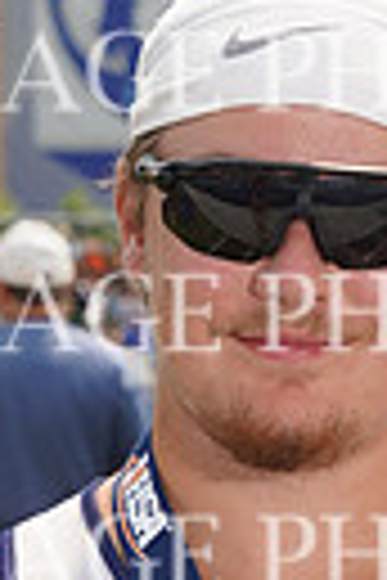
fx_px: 5272
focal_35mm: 327
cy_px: 917
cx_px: 227
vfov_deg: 6.2
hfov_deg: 4.2
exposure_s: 1/200
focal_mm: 73
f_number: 8
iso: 100
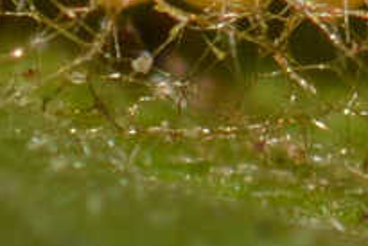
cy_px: -144
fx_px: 7171
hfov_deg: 2.9
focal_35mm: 701
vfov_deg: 2.0
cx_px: 301
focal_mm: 100
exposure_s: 1/200
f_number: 20
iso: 100
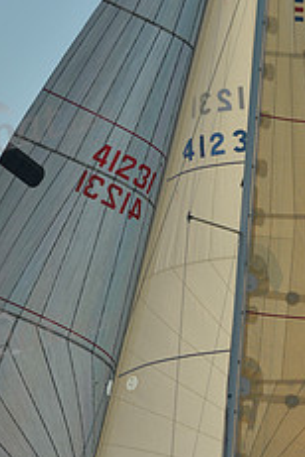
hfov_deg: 7.8
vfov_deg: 11.7
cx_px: 217
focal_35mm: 176
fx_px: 2236
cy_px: 220
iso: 200
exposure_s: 1/800
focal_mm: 70
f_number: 7.1
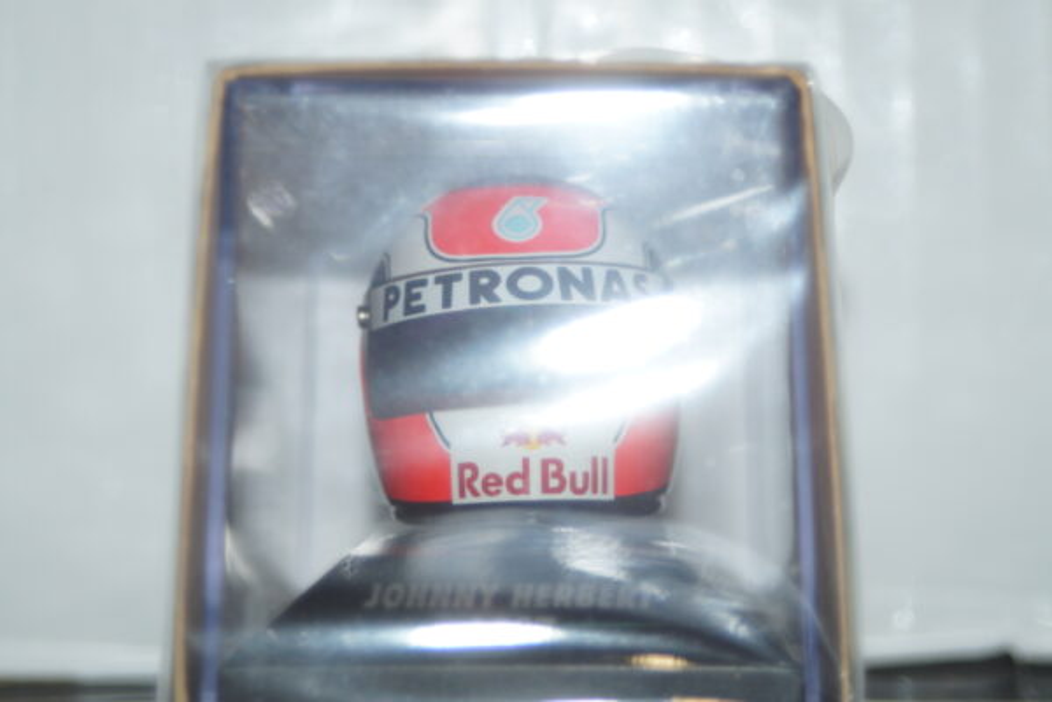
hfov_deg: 17.1
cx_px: 526
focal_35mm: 120
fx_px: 3506
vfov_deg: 11.4
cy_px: 351
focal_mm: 80
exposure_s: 1/60
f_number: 5.6
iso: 200
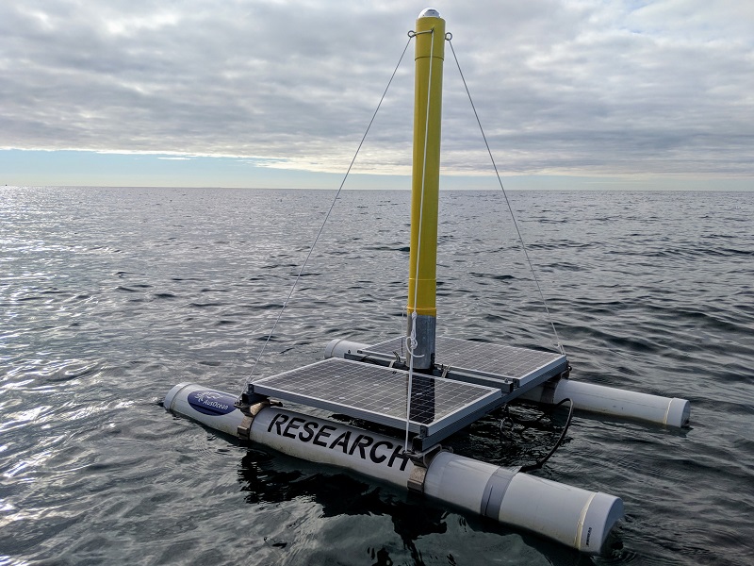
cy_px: 283
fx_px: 588
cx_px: 377
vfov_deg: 51.4
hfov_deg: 65.3
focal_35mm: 27
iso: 56
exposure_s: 1/4673
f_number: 1.8
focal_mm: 4.44
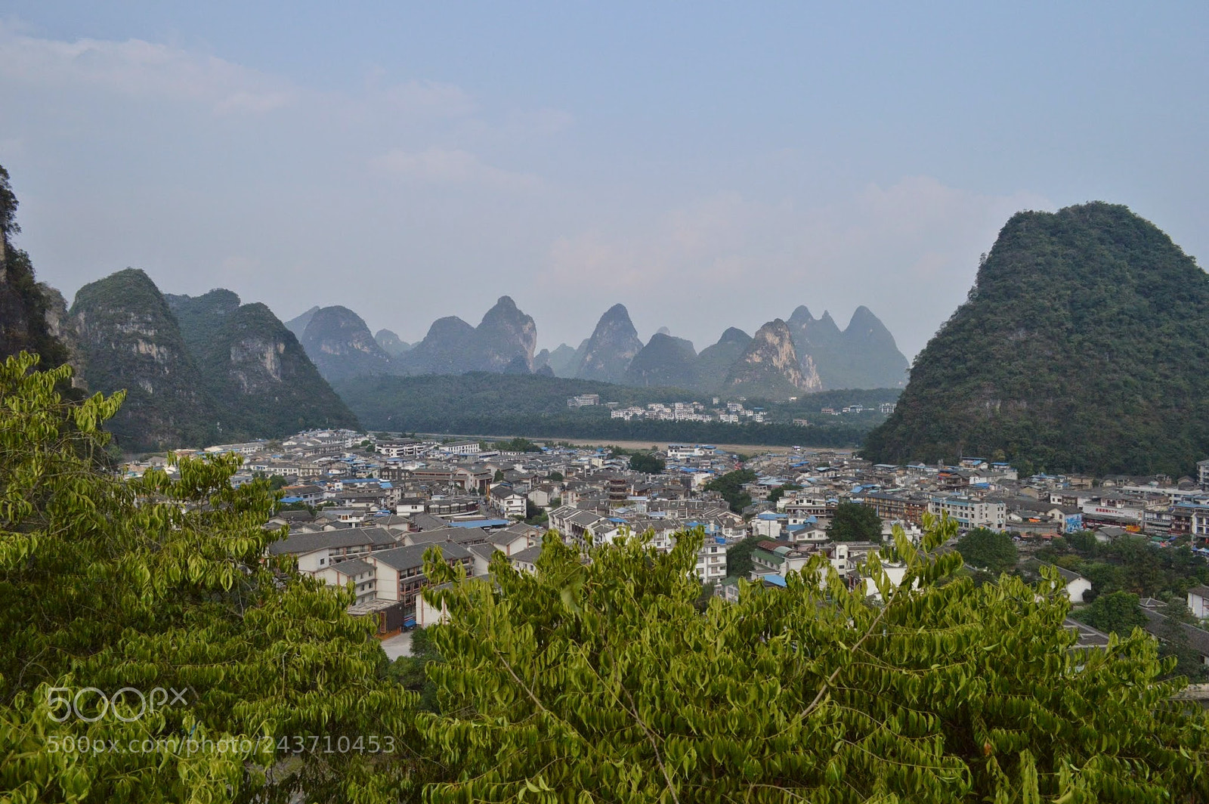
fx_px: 906
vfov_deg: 47.9
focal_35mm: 27
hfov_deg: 67.4
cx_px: 604
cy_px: 402
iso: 900
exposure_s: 1/4000
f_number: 5.6
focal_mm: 18
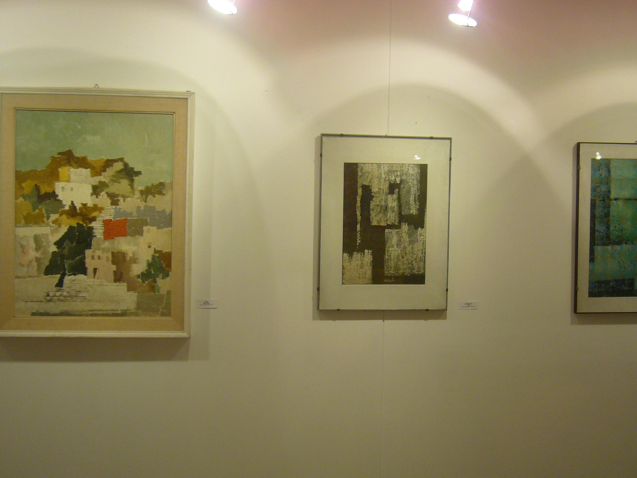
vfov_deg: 28.0
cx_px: 373
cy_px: 239
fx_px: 957
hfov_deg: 36.7
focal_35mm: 52
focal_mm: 6.6
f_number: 3
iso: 100
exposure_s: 1/20
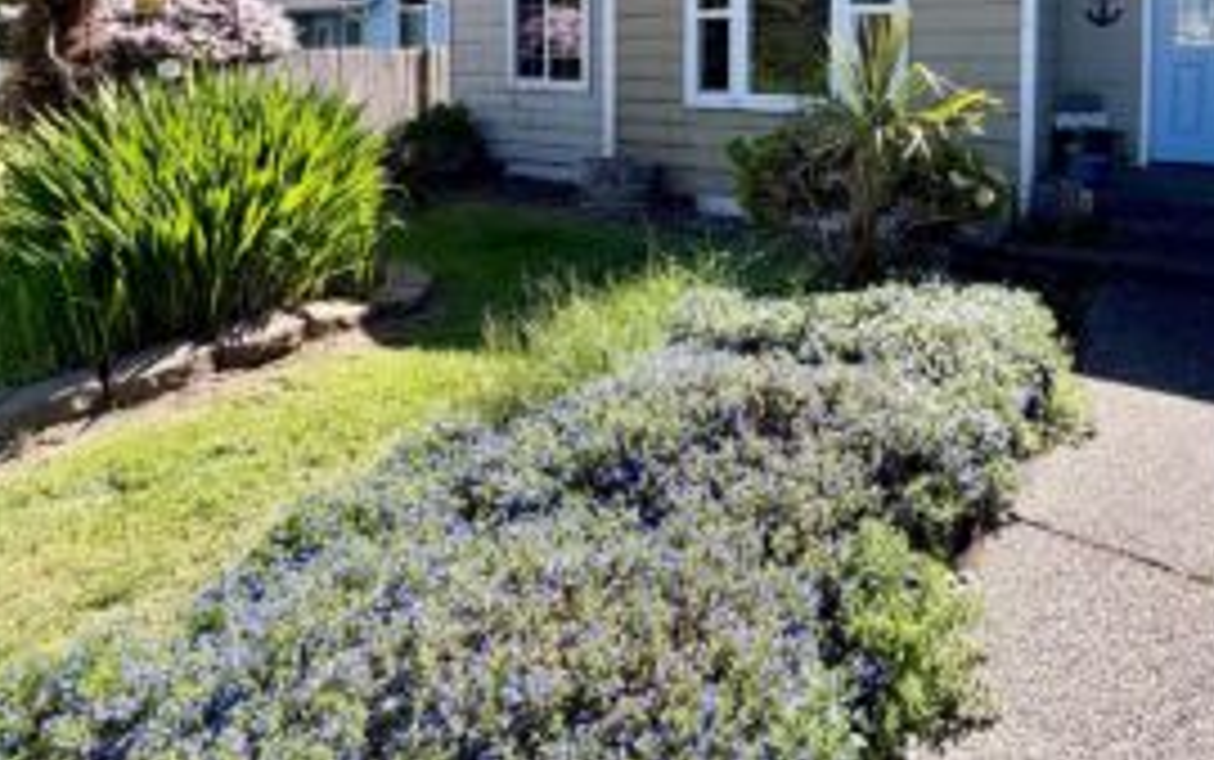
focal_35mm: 22
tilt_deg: -1.8
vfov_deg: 49.7
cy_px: 90
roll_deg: +0.3
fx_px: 728
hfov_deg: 77.2
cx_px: 805
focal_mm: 2.22
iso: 40
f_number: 2.2
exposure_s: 1/770
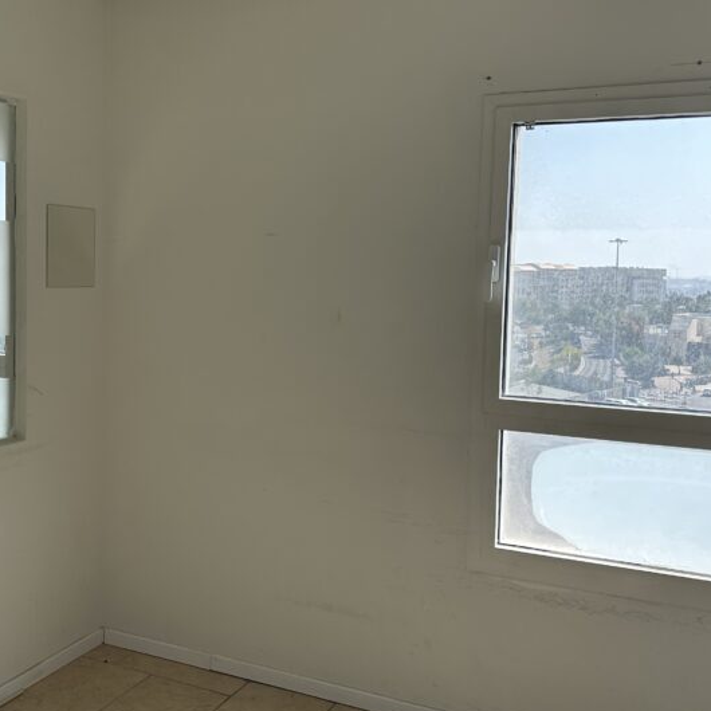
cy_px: 333
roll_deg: -0.5
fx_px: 953
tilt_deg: -4.4
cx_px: 209
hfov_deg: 40.2
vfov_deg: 40.9
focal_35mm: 41
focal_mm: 6.86
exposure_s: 1/745
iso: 80
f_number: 1.78
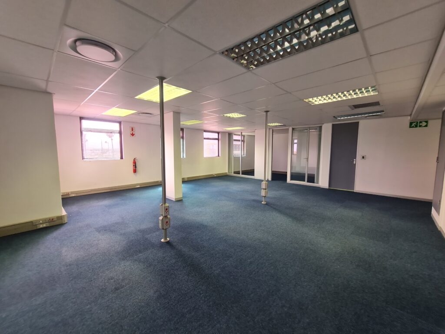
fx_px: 167
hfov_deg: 106.2
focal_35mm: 13
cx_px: 222
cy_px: 167
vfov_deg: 89.9
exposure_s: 1/50
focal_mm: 2.2
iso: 160
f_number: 2.2
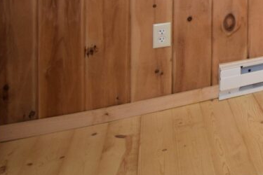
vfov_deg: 22.9
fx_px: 351
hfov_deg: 26.3
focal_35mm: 48
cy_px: -86
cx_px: 416
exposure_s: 1/80
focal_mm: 10
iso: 400
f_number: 4.5
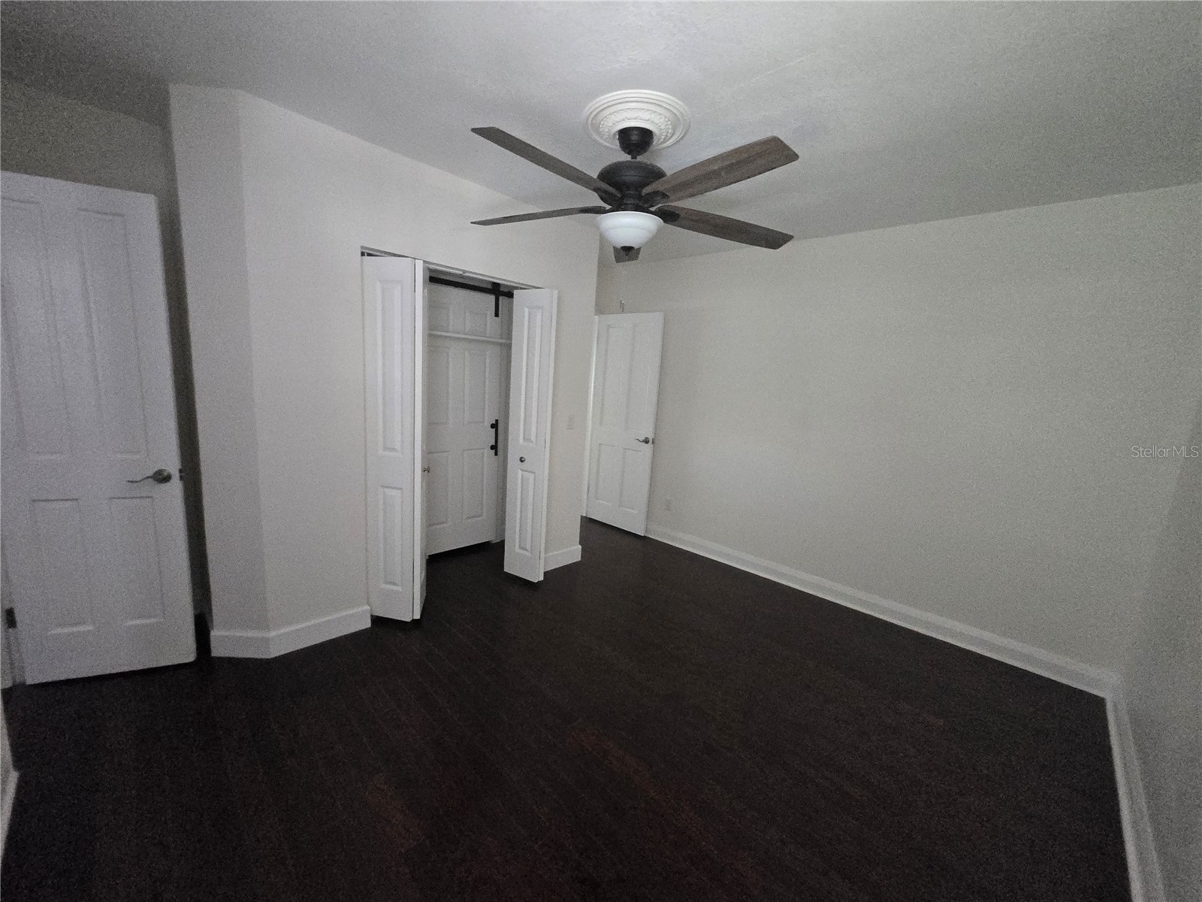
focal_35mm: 13
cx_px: 601
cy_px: 451
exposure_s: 1/60
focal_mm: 1.7
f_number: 2.2
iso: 1000
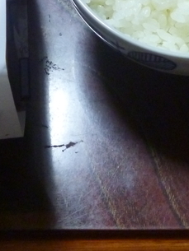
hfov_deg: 15.7
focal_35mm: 94
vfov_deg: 20.3
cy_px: 9
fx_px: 684
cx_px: 119
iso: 400
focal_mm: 5
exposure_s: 1/30
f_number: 3.1
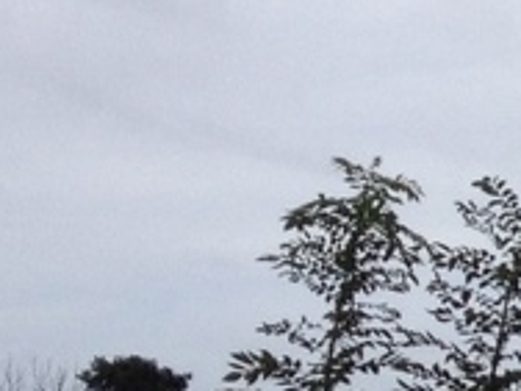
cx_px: 1472
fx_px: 3371
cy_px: 485
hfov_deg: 7.8
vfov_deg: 6.6
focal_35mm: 224
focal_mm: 4.28
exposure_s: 1/2045
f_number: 2.4
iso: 50
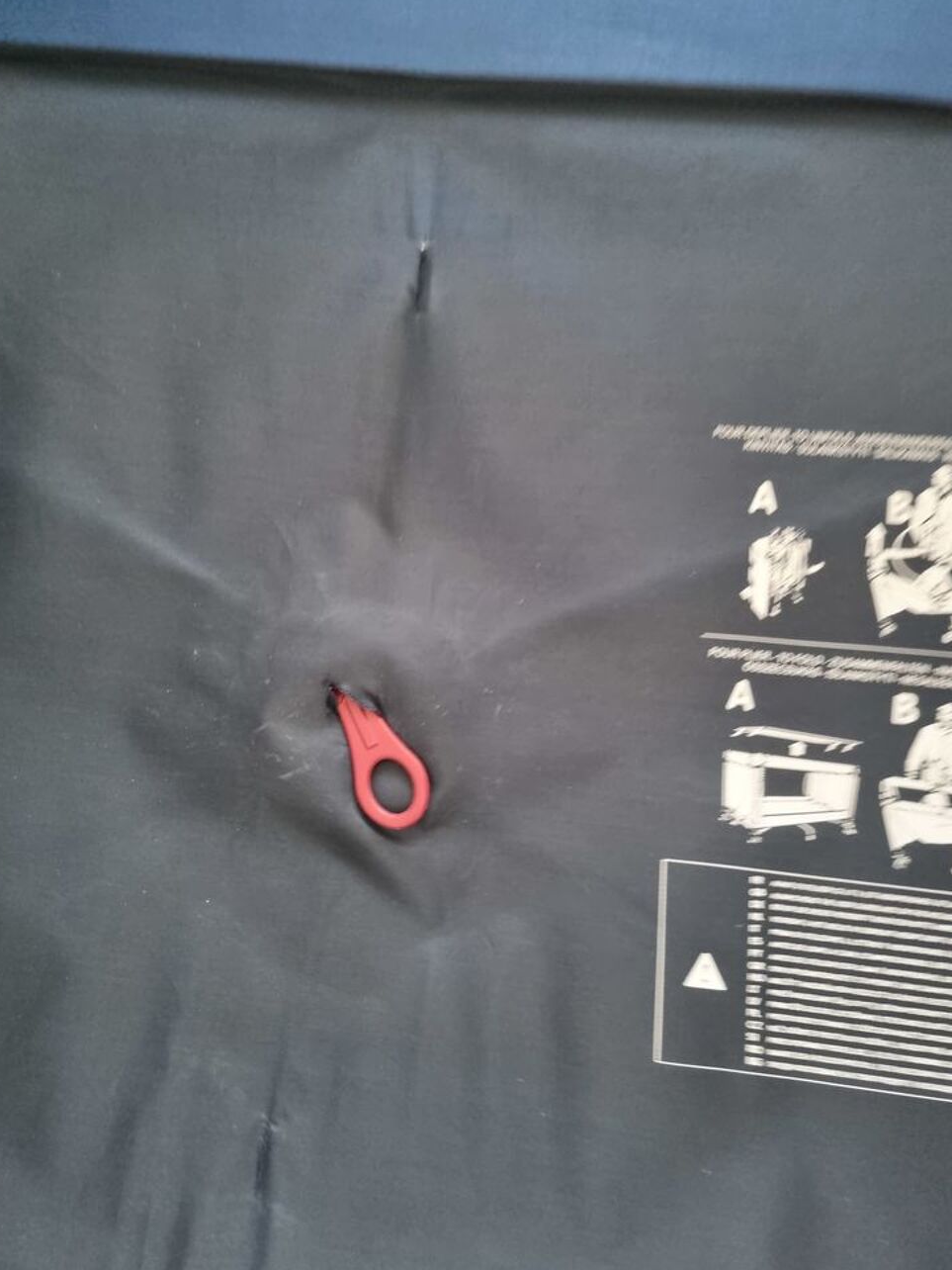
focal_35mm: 27
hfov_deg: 51.4
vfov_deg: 65.3
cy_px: 647
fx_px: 990
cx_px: 466
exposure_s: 1/25
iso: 640
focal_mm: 5.4
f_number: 1.8
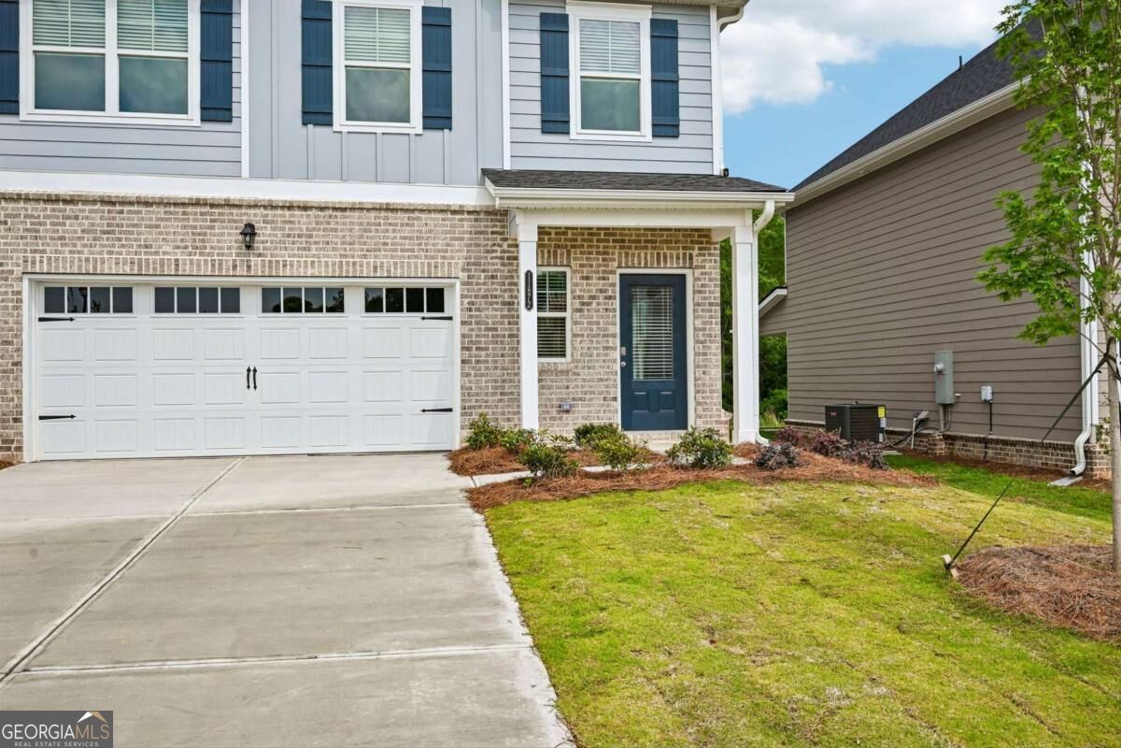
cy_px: 374
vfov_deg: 45.7
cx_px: 560
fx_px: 887
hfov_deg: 64.6
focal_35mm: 28
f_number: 8
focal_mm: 28.5
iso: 100
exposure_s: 1/500
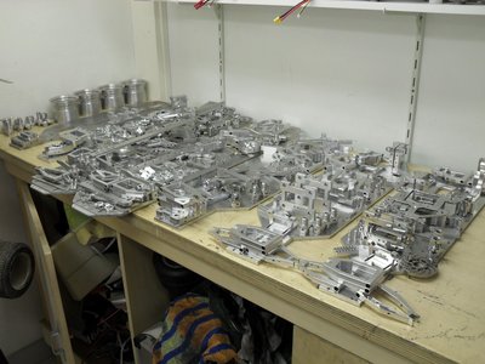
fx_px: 490
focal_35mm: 35
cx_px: 242
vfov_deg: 40.7
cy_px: 182
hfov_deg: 52.6
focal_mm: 6.2
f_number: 2.8
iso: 100
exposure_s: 1/30
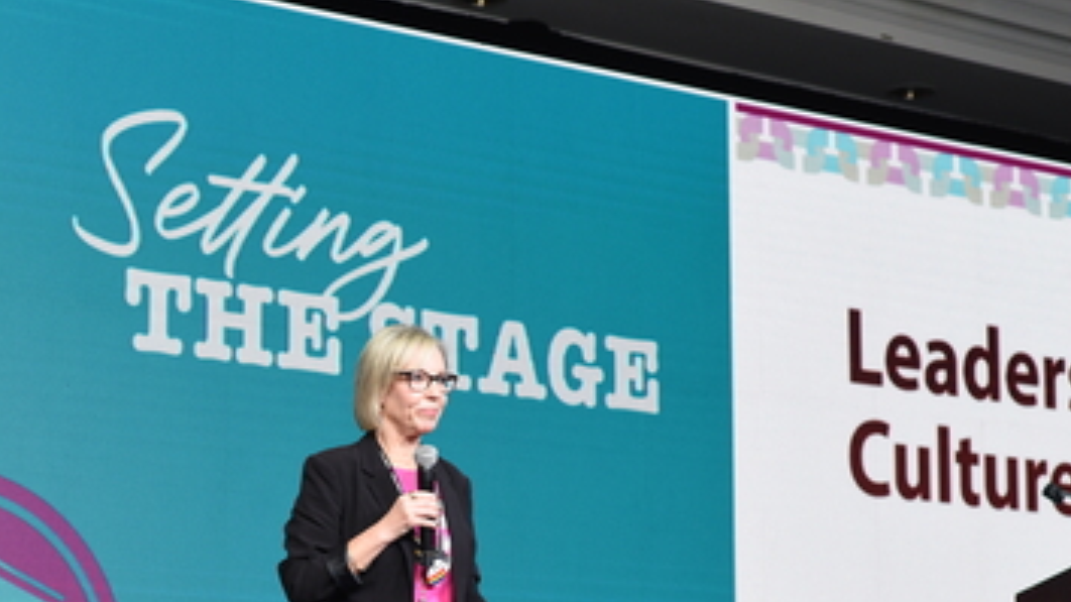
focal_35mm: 82
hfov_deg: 25.8
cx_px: 413
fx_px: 2328
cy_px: 526
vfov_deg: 14.6
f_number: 4.5
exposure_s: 1/200
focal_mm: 50
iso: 1100
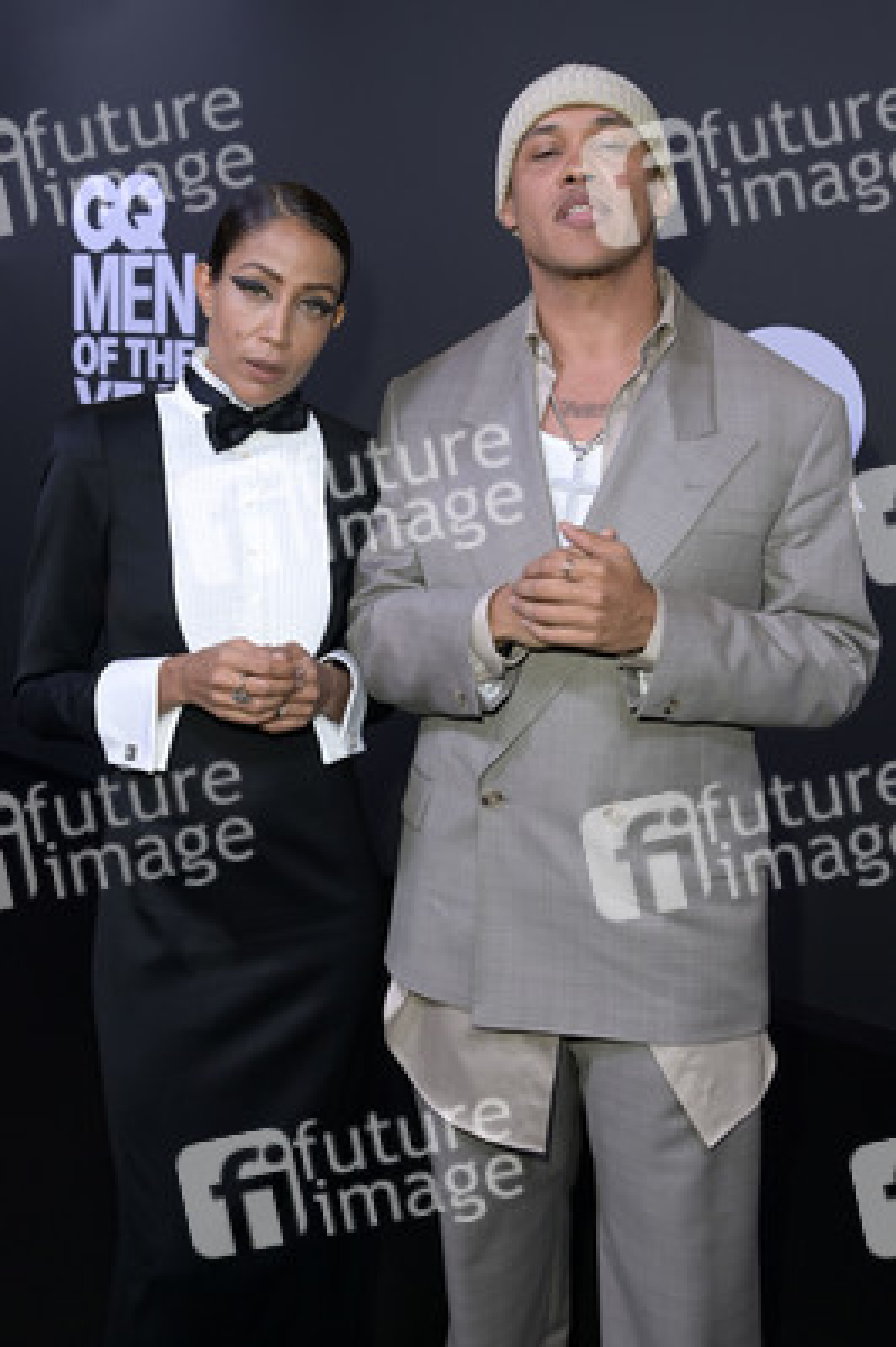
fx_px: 1309
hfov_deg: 37.8
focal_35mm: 35
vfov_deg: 54.5
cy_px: 674
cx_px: 448
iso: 1000
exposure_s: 1/250
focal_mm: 35
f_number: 5.6
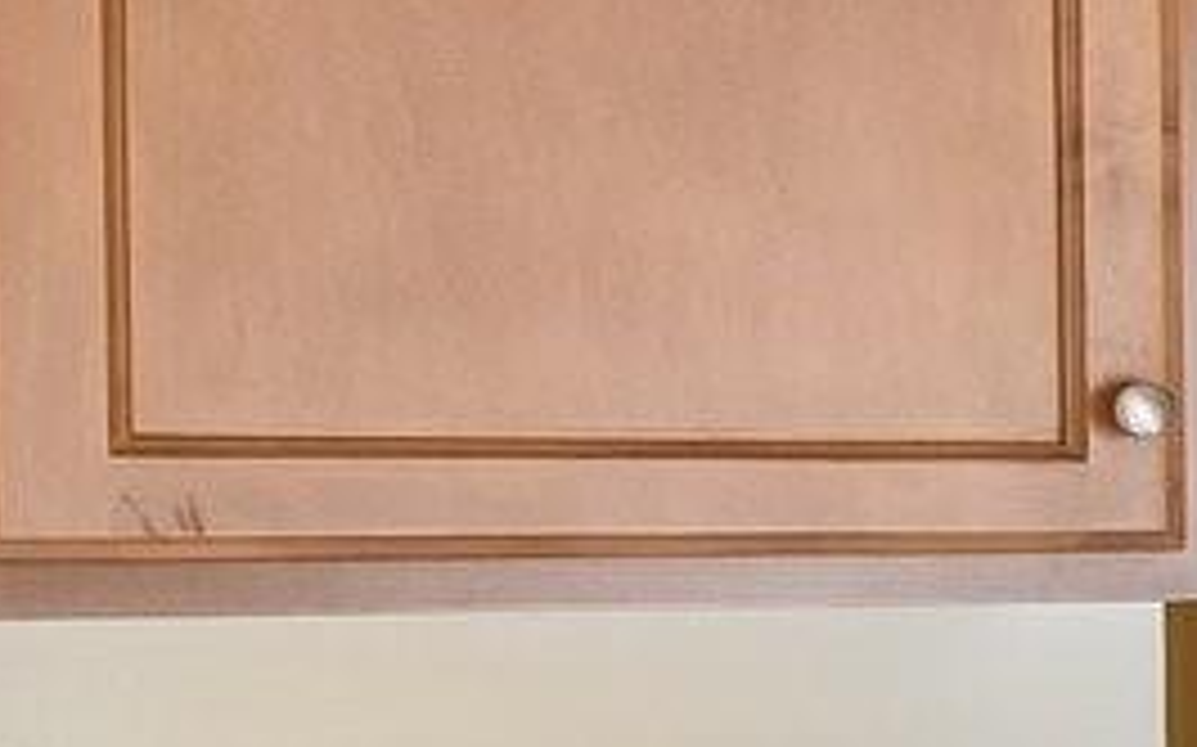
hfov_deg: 11.4
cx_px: 3564
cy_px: 529
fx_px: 3587
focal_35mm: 110
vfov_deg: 11.9
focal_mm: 14
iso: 200
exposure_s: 1/10
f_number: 11
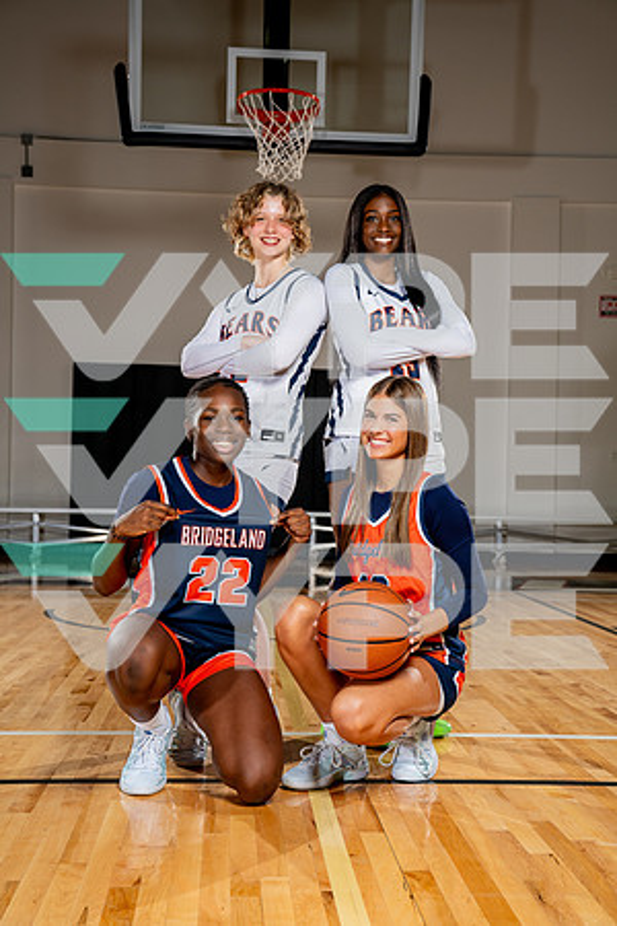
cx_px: 308
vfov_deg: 41.1
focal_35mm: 48
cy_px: 463
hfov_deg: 28.1
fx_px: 1234
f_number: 5.6
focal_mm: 48
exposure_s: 1/250
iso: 200
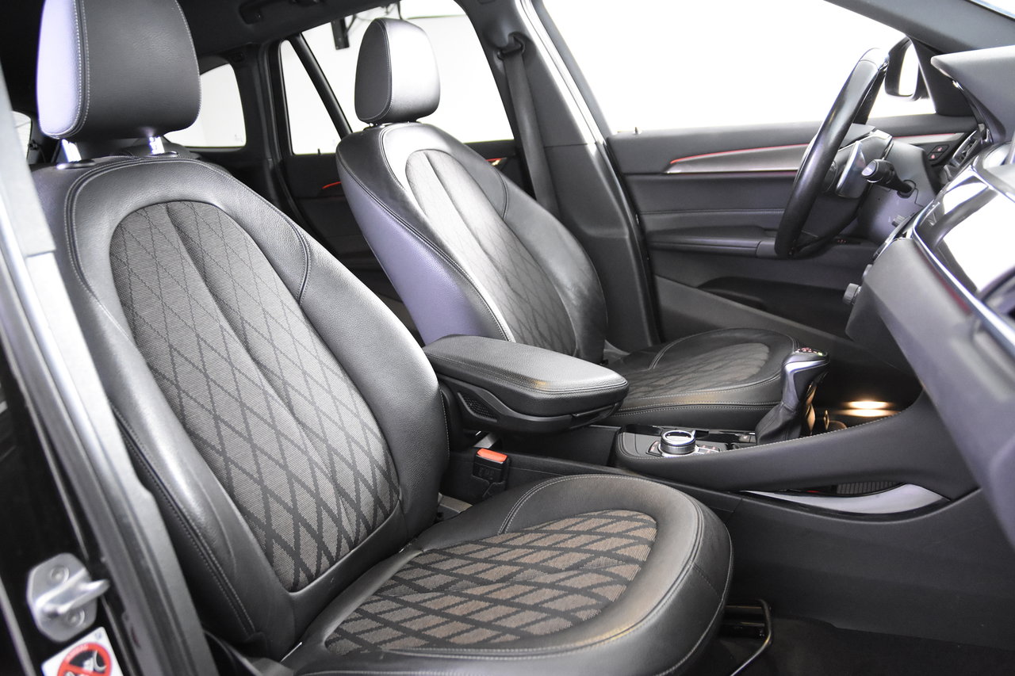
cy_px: 338
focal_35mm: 30
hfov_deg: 61.9
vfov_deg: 43.6
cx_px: 508
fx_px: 846
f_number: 2.8
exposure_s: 1/30
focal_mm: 20
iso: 4500
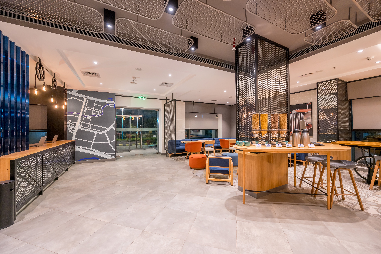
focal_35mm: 14
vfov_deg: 81.2
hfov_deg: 104.3
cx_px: 190
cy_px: 127
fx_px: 148
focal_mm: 14
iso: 400
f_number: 7.1
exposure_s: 1/20
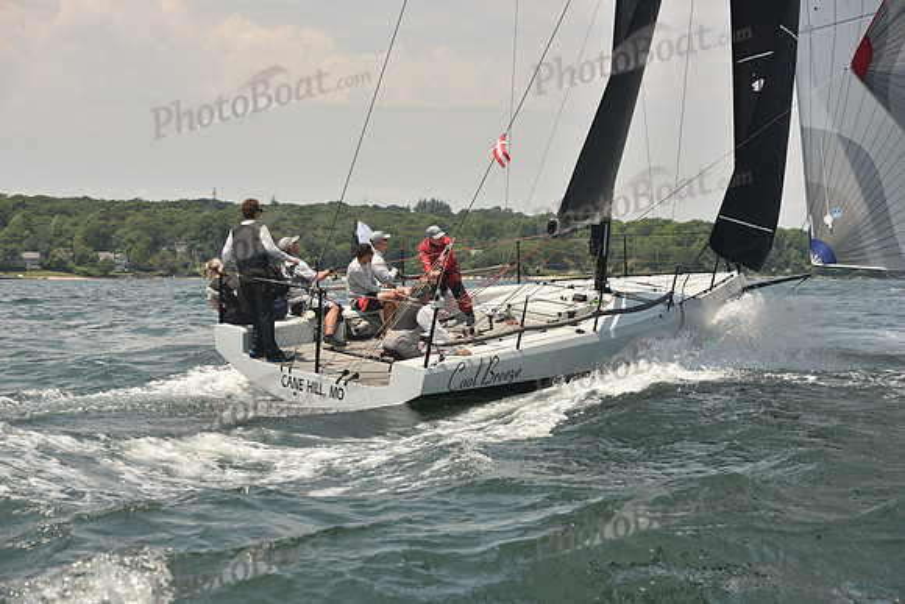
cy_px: 302
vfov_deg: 19.5
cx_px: 452
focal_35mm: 70
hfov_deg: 28.8
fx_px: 1760
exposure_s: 1/640
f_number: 6.3
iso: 250
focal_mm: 70
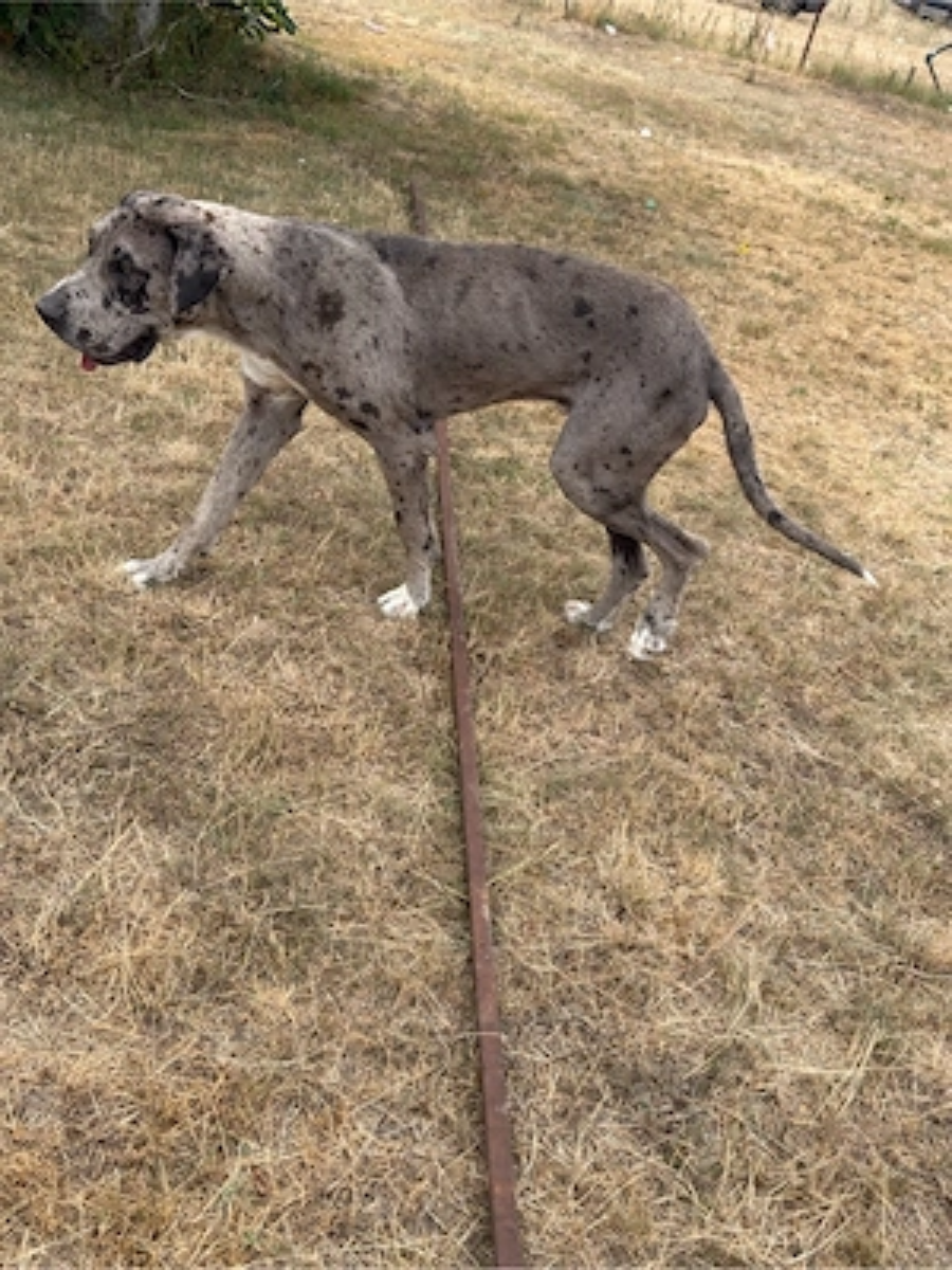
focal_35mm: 35
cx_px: 476
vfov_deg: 52.6
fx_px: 1283
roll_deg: -14.6
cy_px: 635
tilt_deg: -28.3
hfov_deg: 40.7
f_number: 1.78
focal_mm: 6.76
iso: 64
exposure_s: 1/901
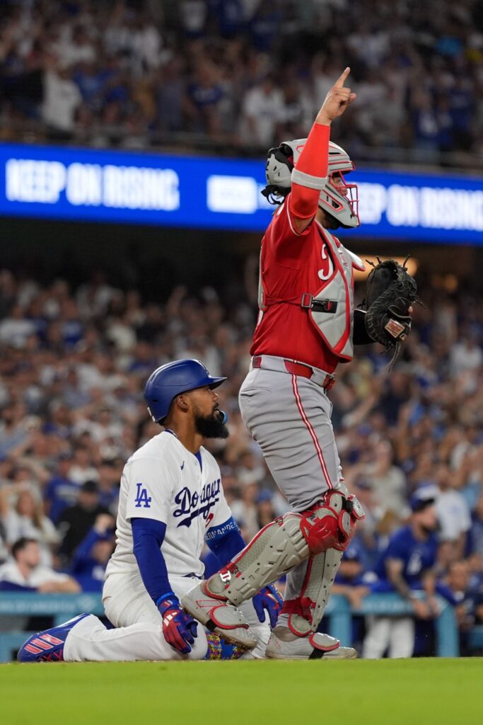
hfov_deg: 8.2
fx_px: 3359
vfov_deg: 12.3
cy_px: 362
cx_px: 242
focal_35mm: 167
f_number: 2.8
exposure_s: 1/2000
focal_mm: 167
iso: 1600
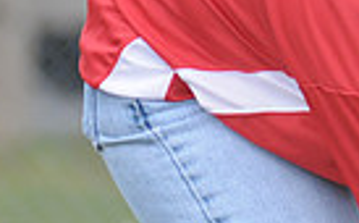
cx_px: 721
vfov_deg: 1.0
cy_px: -112
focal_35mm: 1297
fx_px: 12664
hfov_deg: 1.6
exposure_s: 1/640
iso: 400
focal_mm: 200
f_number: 4
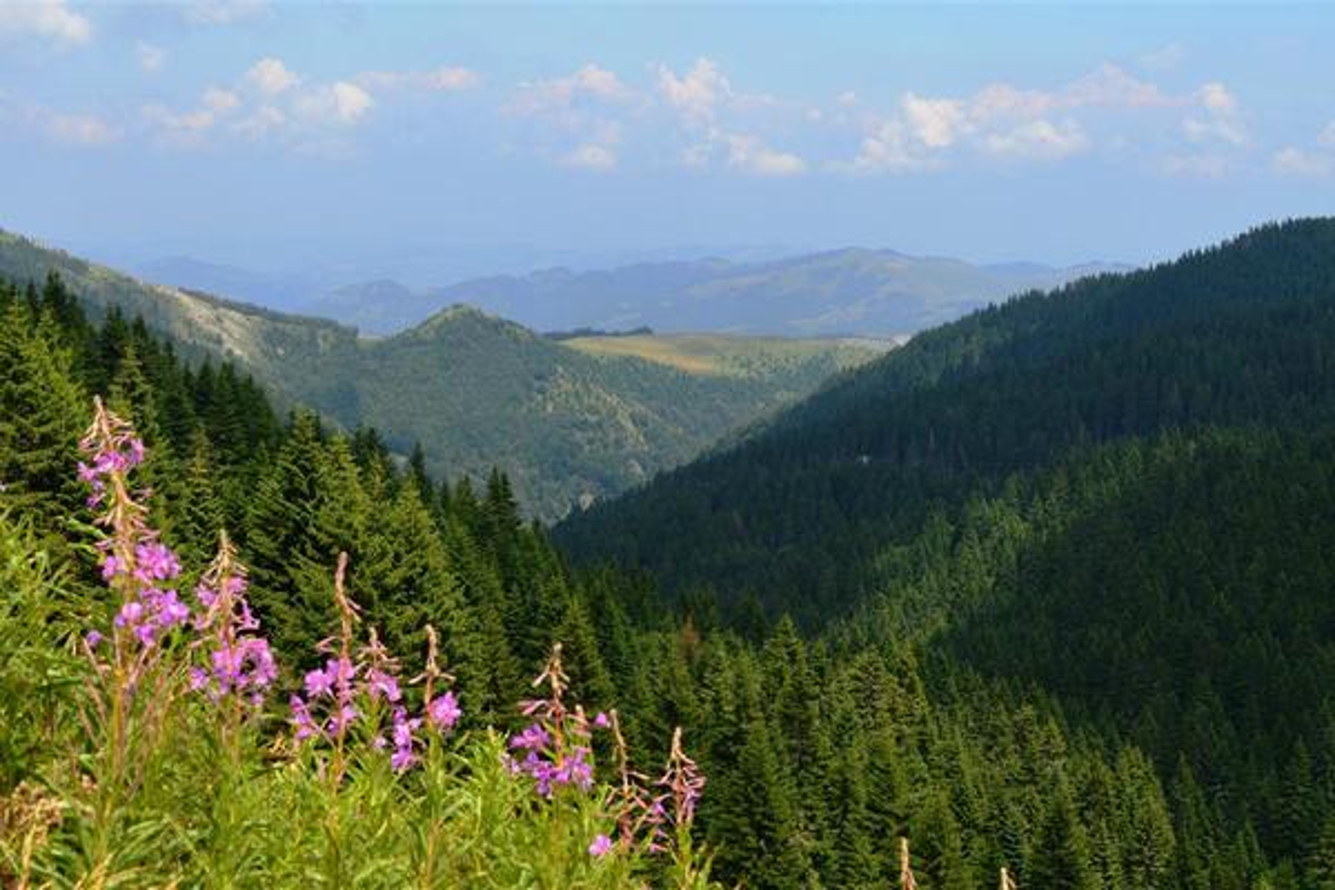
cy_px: 445
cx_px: 668
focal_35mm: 46
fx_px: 1724
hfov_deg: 42.3
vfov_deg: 28.9
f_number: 11
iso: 400
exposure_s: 1/400
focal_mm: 31
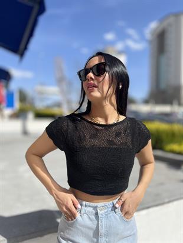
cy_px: 122
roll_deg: -0.4
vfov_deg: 67.3
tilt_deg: -0.2
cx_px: 92
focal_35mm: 26
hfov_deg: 53.1
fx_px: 183
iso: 50
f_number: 1.5
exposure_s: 1/3831
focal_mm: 5.7
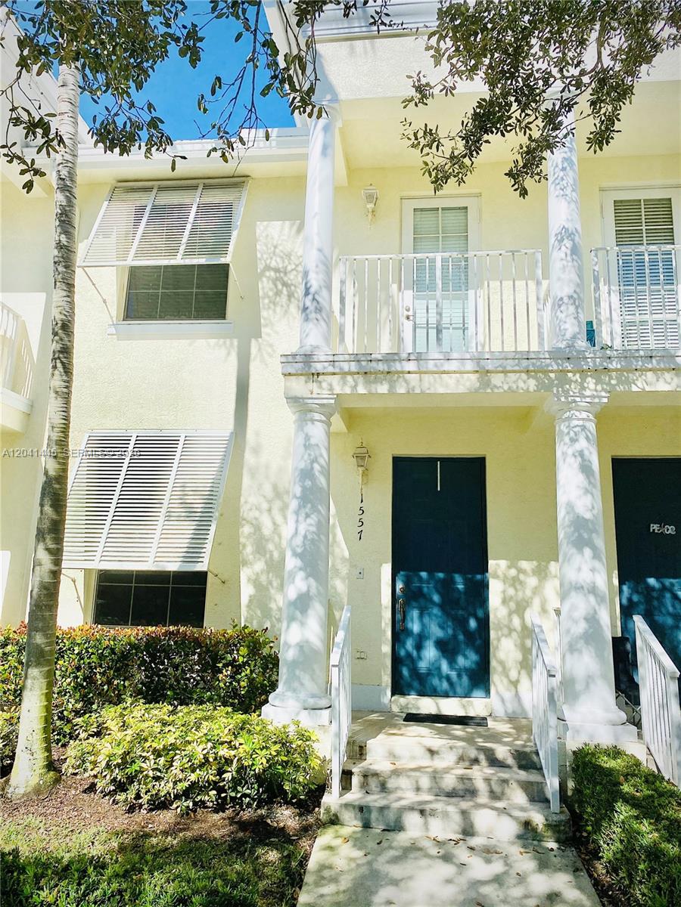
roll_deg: -2.0
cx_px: 340
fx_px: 682
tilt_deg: +13.0
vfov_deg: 67.3
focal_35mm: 26
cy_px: 454
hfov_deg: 53.1
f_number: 1.8
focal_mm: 4.25
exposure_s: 1/4444
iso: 32
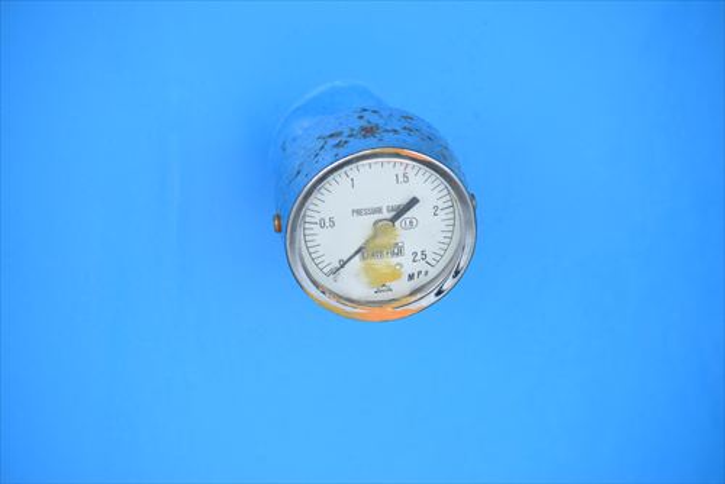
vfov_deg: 5.6
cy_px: 242
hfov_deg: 8.3
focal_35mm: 248
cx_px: 362
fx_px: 4987
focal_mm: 165
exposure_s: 1/1250
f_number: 6.3
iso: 1250
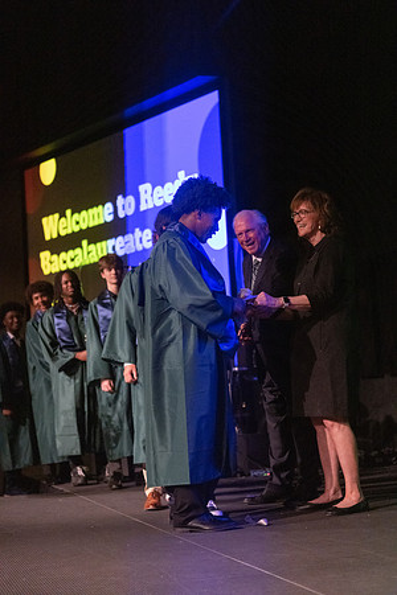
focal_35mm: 70
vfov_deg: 28.8
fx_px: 1158
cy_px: 298
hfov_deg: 19.5
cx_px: 198
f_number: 2.8
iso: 16000
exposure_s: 1/1000
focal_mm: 70
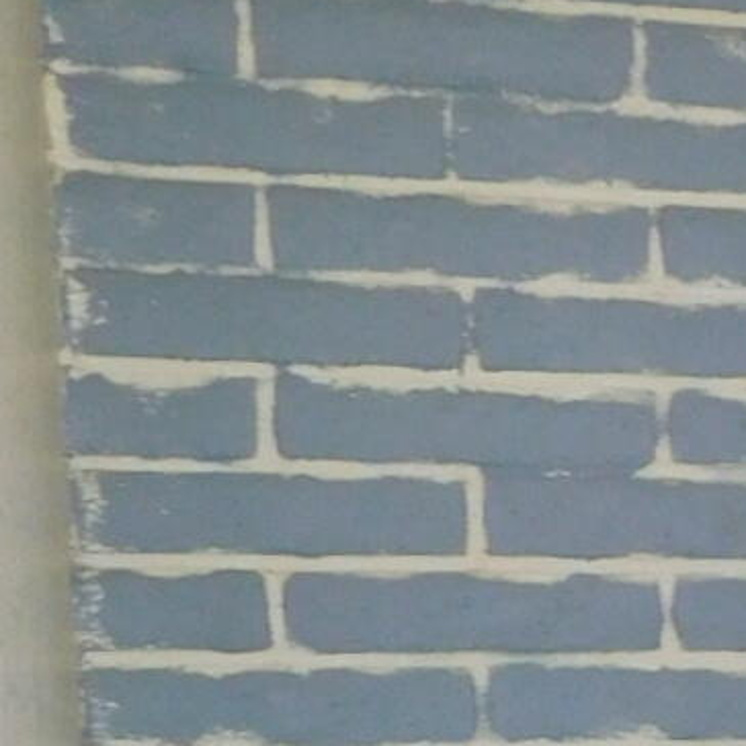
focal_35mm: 127
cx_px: 1754
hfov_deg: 11.5
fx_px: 3096
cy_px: 1066
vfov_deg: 13.1
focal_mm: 4
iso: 125
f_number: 3
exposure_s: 1/40
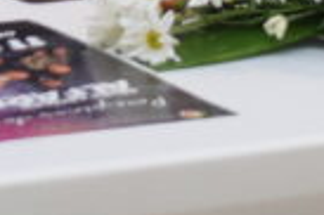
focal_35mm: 224
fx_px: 2014
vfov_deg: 5.8
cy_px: -341
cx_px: 147
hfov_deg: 9.2
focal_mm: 20
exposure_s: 1/60
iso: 450
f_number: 4
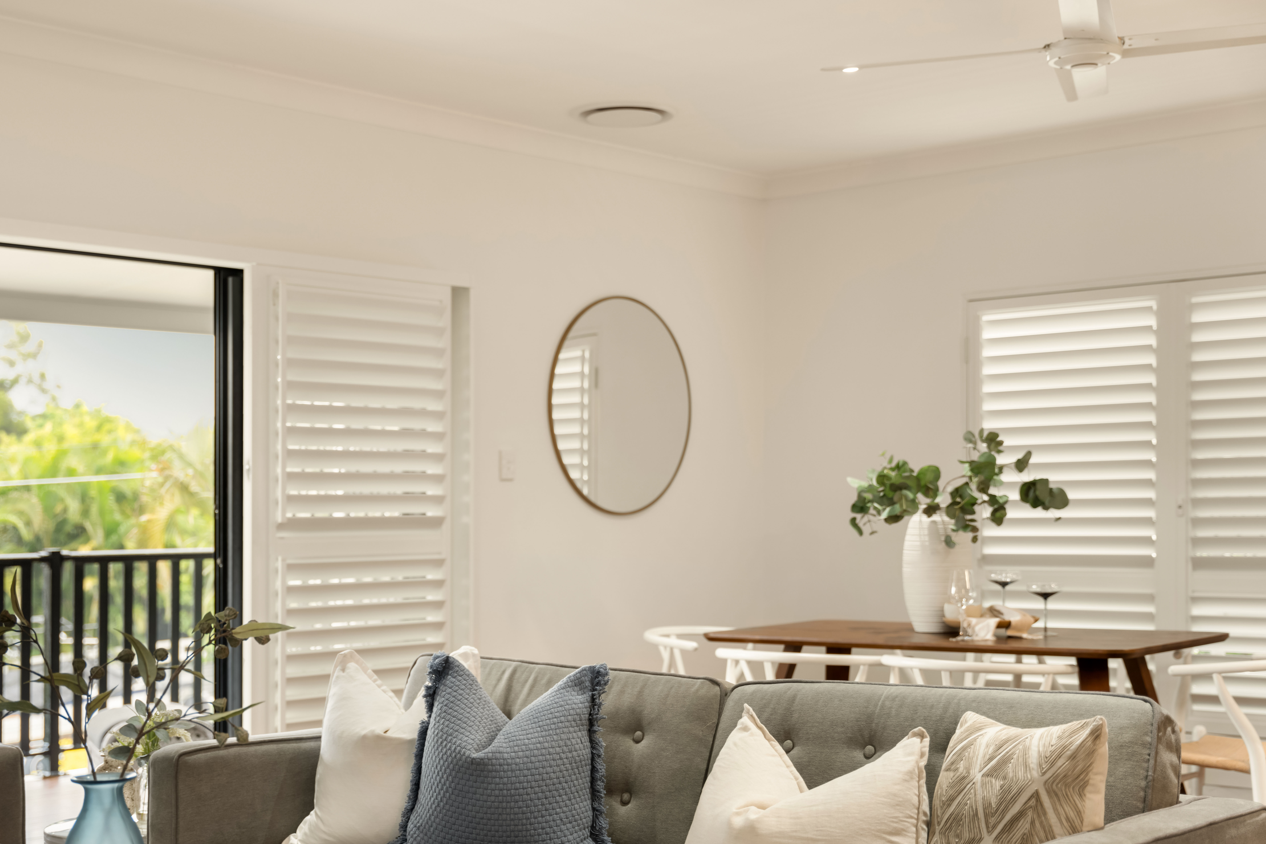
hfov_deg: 38.4
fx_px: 1811
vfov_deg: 26.2
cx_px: 513
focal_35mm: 51
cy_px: 516
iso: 320
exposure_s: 1/13
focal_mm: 41.4
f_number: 2.8
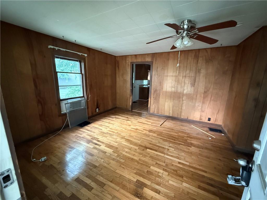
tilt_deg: -11.5
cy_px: 100
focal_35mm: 14
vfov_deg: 85.7
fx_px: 108
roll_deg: -0.9
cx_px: 134
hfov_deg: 102.1
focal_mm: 2.22
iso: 1250
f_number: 2.2
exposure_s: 1/52
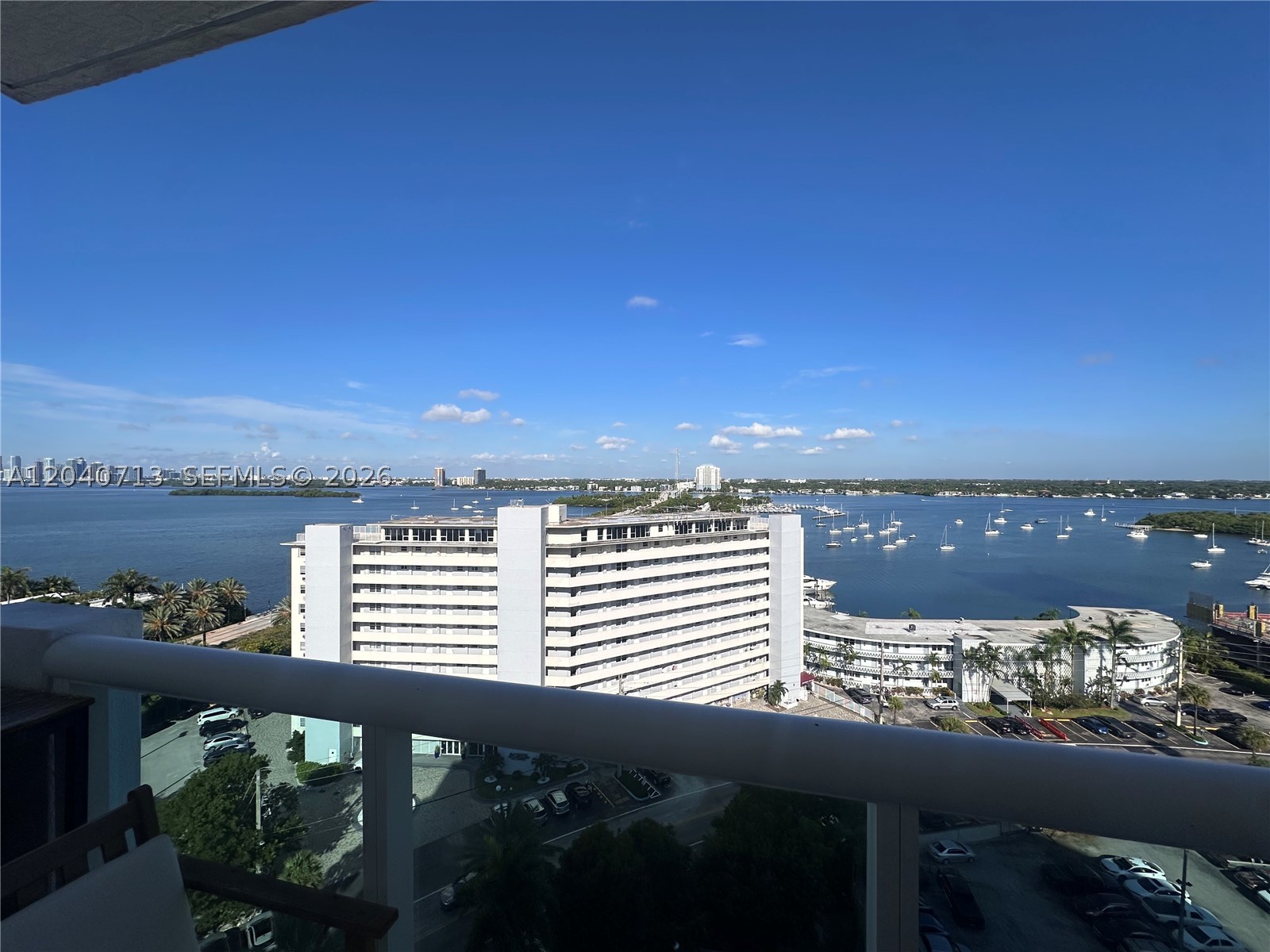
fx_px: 514
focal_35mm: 14
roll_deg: -0.4
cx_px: 635
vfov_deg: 85.7
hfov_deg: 102.1
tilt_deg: -0.2
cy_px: 476
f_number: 2.2
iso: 50
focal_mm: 2.22
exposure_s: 1/5051
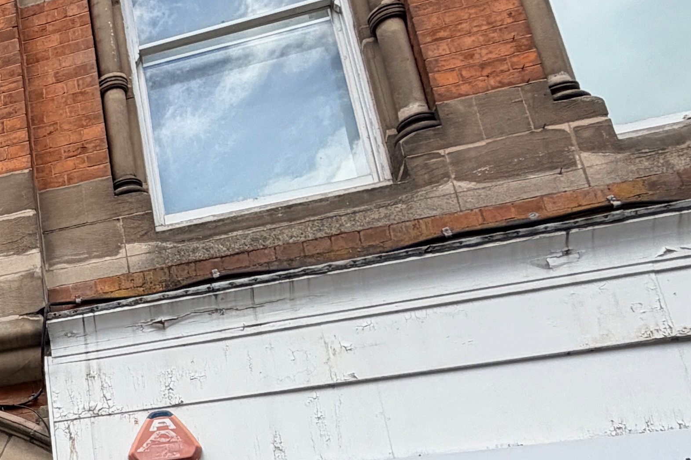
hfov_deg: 28.5
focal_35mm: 53
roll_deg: -1.3
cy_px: 473
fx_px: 1017
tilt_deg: +19.6
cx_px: -272
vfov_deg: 24.2
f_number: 2.2
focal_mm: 2.22
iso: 40
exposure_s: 1/607
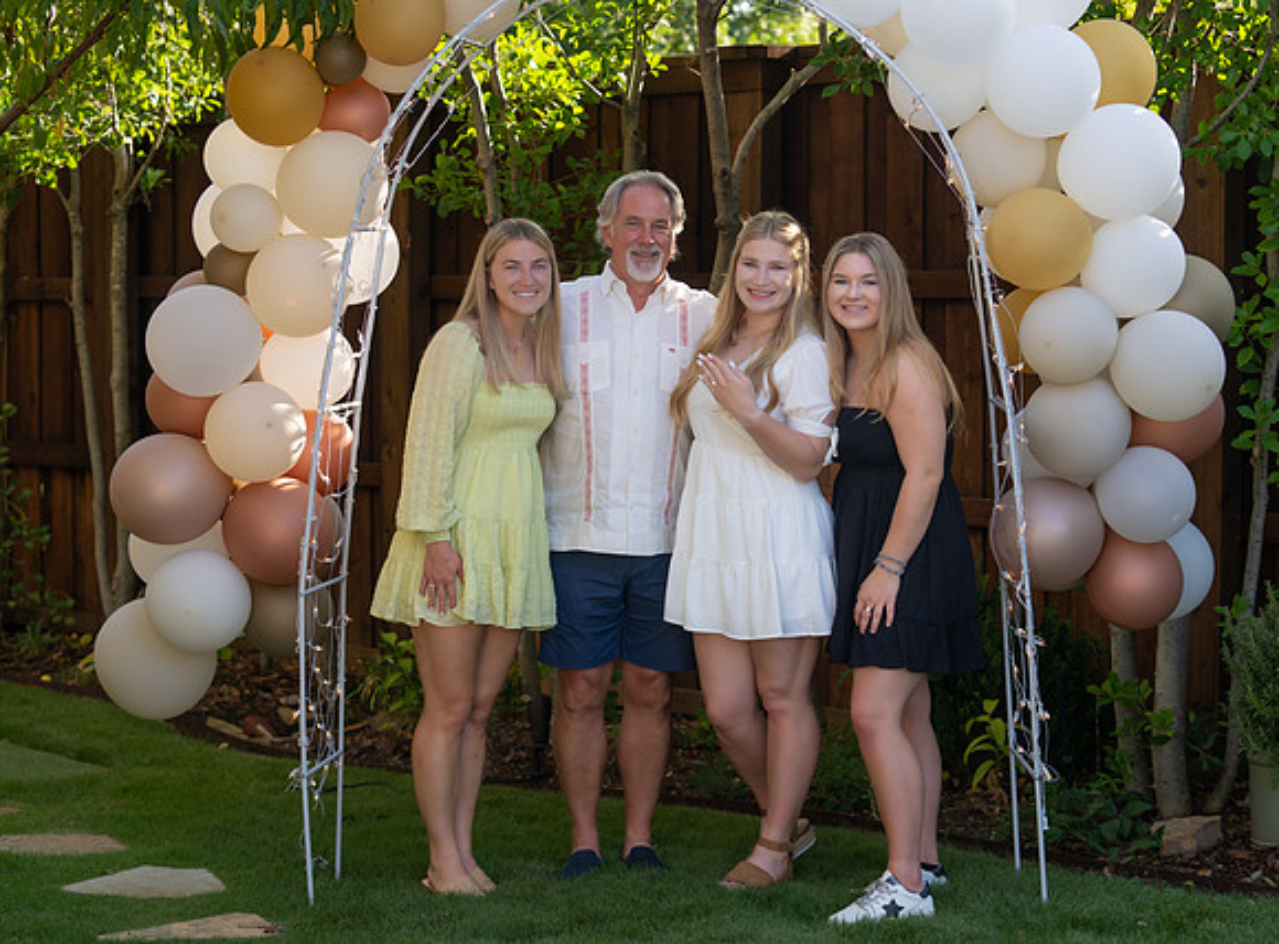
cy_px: 470
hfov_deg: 25.2
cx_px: 706
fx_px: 2863
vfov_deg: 18.7
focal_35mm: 78
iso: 100
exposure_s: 1/320
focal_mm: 70
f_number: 3.5
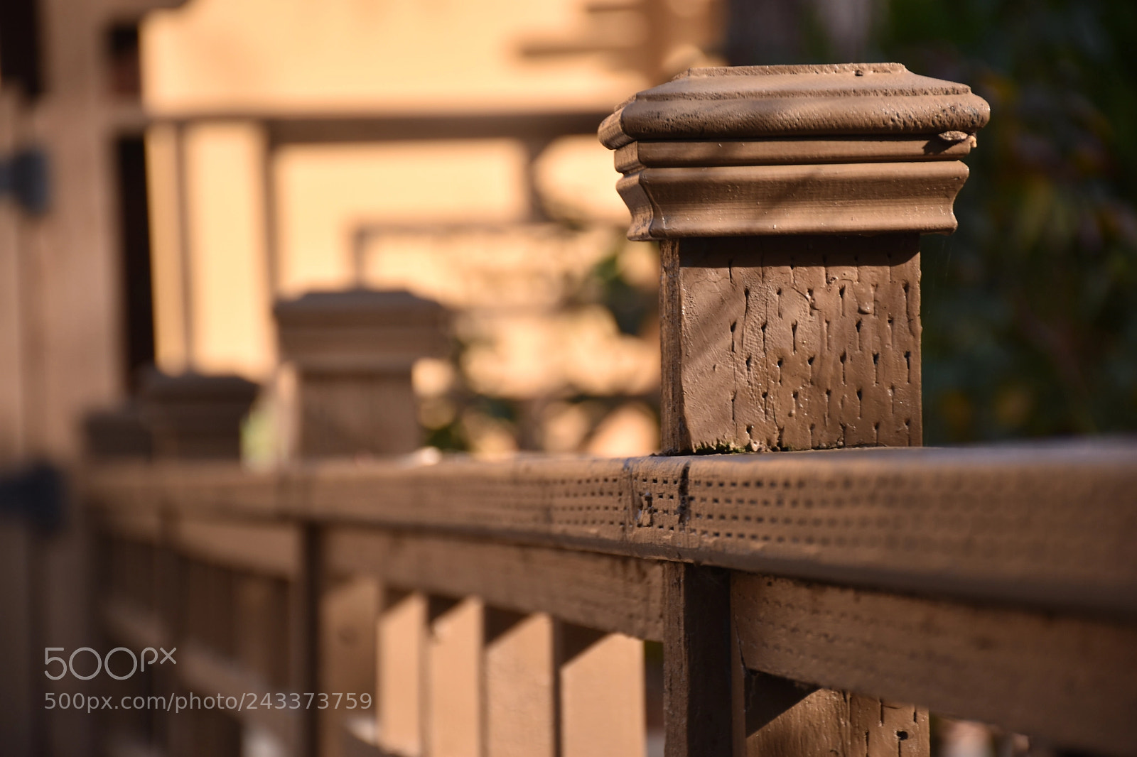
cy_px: 378
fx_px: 5305
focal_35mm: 168
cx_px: 568
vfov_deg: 8.2
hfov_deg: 12.2
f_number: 5.6
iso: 100
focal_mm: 112
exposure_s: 1/160
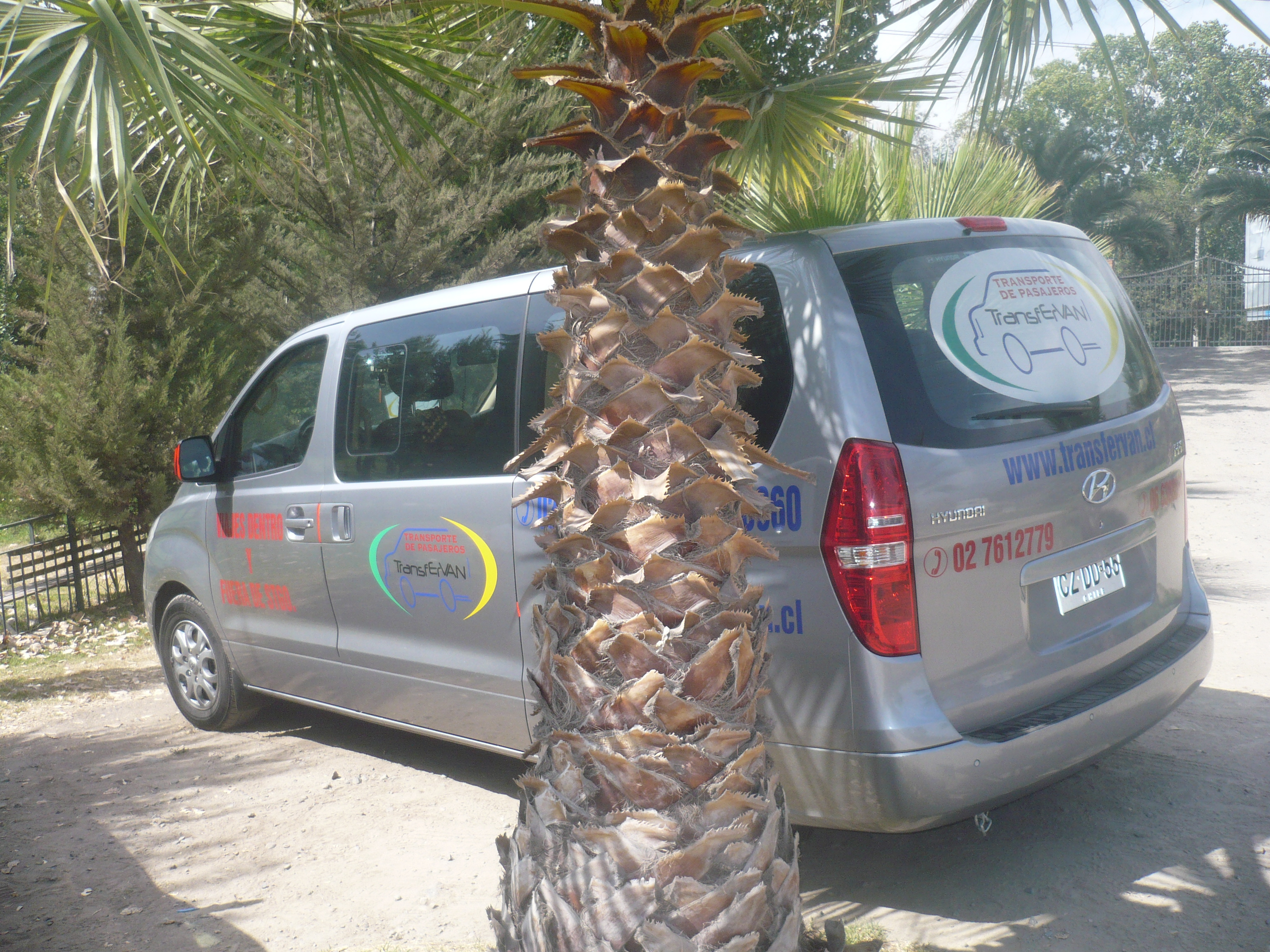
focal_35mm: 35
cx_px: 635
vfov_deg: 40.7
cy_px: 476
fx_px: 1284
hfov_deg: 52.6
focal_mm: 5.8
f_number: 2.8
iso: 100
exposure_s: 1/640
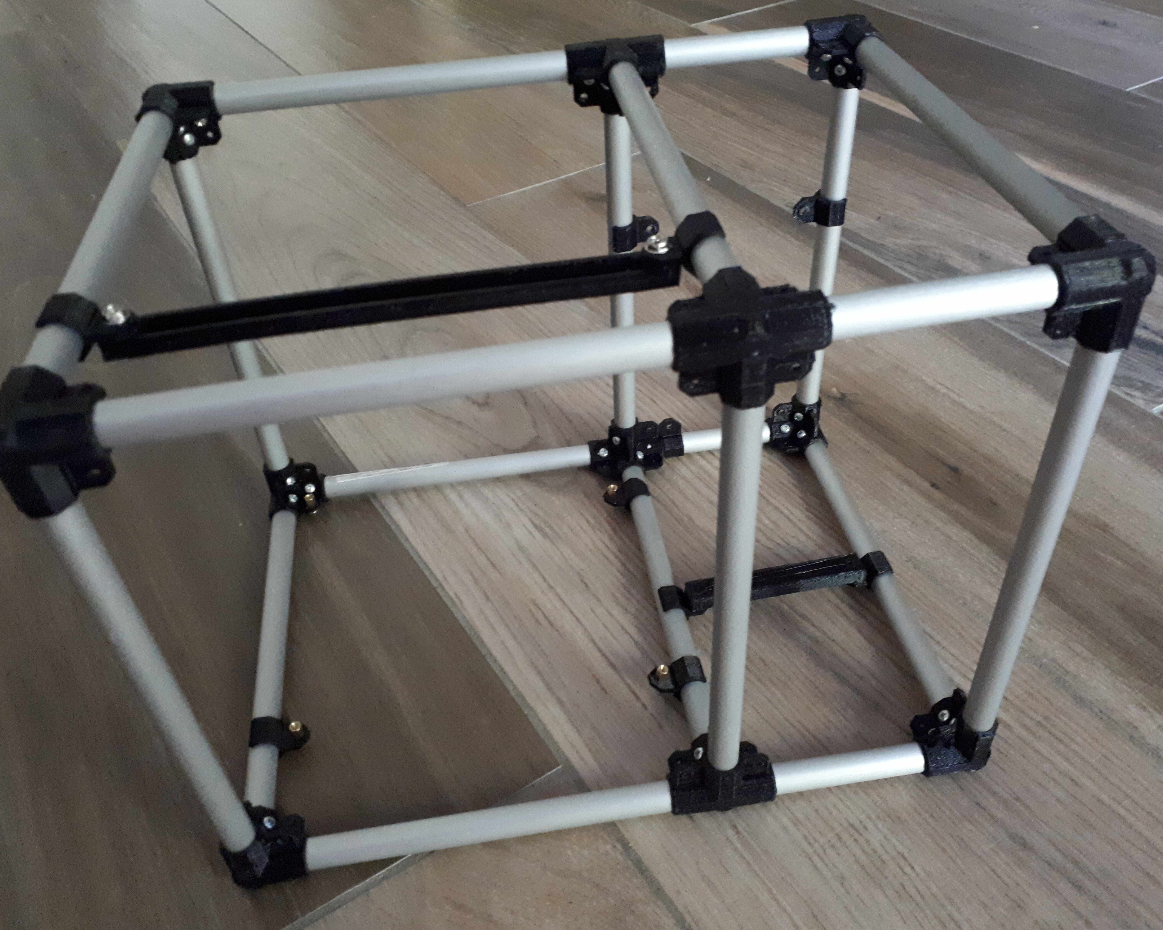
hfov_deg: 60.4
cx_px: 616
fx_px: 998
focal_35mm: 29
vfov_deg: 50.0
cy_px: 463
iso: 640
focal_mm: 3.6
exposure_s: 1/17
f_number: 1.9
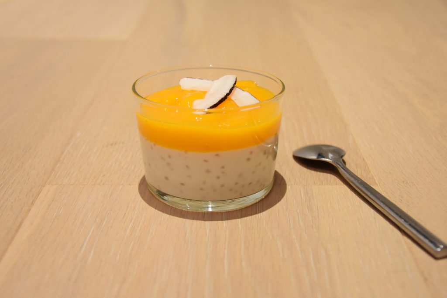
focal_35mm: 51
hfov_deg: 38.9
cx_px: 224
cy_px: 149
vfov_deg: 26.5
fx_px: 633
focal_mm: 34
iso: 1600
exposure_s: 1/40
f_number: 4.2
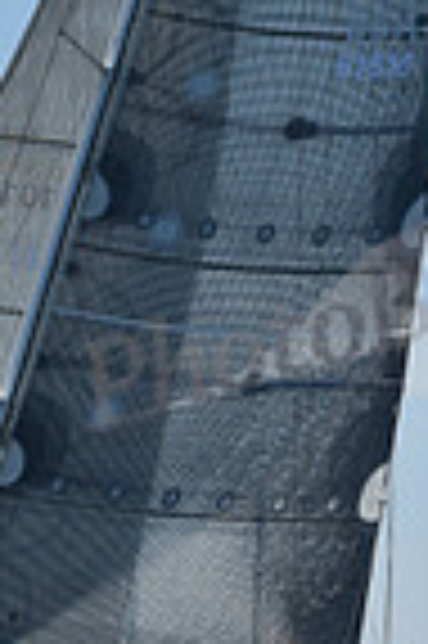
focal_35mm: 284
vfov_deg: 7.3
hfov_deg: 4.8
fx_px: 5077
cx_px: -151
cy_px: 144
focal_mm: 70
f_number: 10
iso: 250
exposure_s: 1/1000
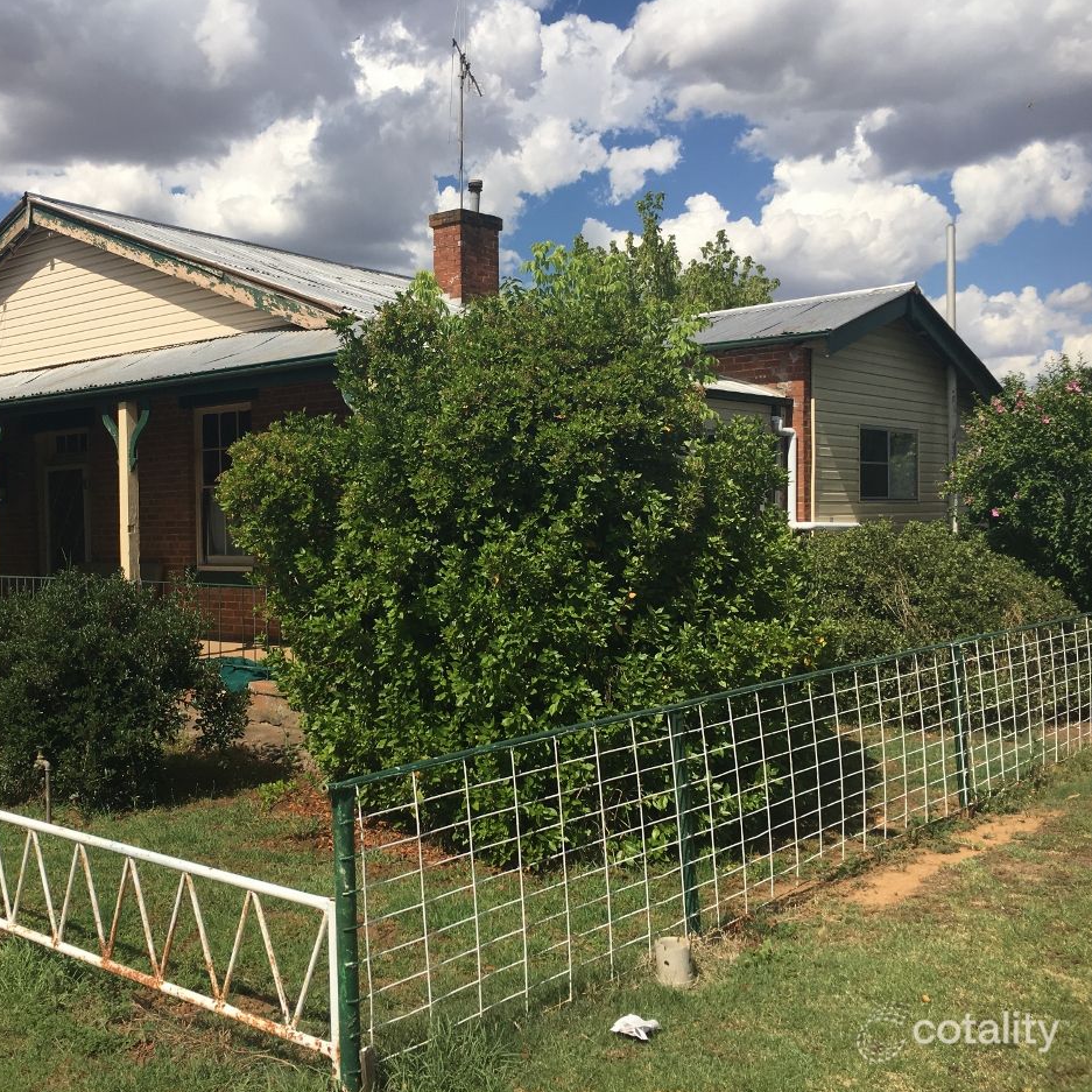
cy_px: 536
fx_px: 1249
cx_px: 364
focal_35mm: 35
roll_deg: +0.0
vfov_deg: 47.2
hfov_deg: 46.5
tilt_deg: +1.1
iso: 25
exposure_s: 1/2404
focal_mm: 4.15
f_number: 2.2
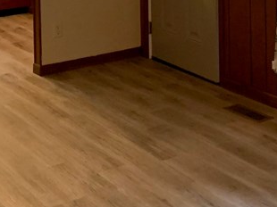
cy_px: -72
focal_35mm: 86
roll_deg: +0.4
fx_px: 688
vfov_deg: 16.1
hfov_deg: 22.7
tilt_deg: -3.0
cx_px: 167
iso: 400
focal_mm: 4.25
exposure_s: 1/40
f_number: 1.8
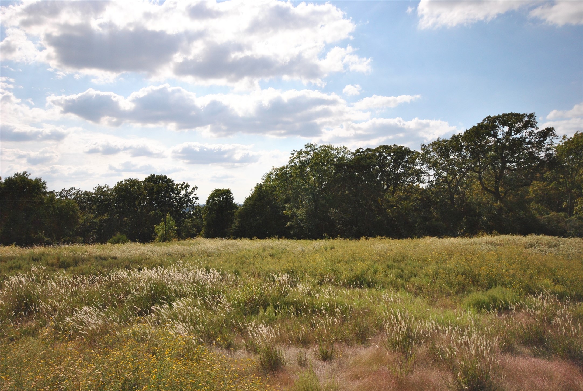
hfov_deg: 61.8
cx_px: 292
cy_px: 196
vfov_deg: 43.8
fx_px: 487
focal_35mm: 30
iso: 400
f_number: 5.6
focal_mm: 20
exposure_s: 1/3200
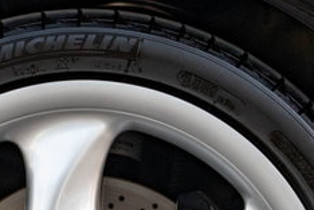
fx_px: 2695
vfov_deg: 4.4
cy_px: 334
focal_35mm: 309
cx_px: 89
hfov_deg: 6.7
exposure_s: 1/100
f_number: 4
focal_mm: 92
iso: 2000
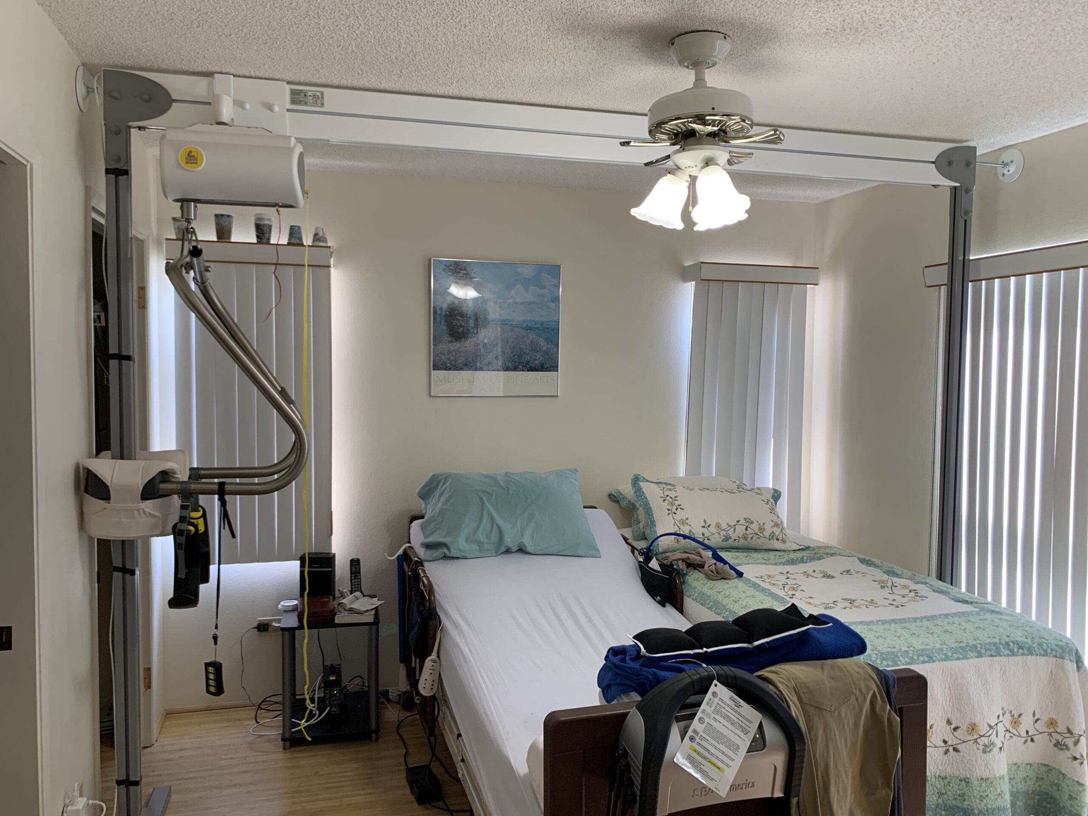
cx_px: 544
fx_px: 817
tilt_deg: -4.7
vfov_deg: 53.1
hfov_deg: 67.3
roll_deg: +0.1
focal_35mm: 26
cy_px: 408
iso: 80
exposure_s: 1/120
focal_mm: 4.25
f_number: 1.8
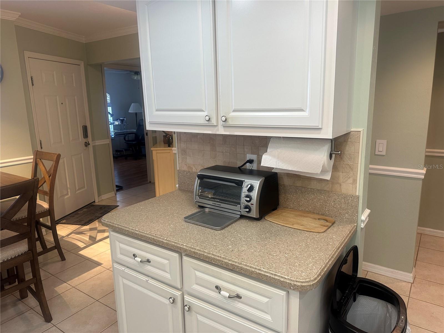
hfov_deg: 71.6
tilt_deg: -10.7
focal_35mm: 24
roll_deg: +0.4
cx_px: 222
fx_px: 308
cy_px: 166
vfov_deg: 56.8
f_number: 1.78
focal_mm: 6.86
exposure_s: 1/120
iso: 125
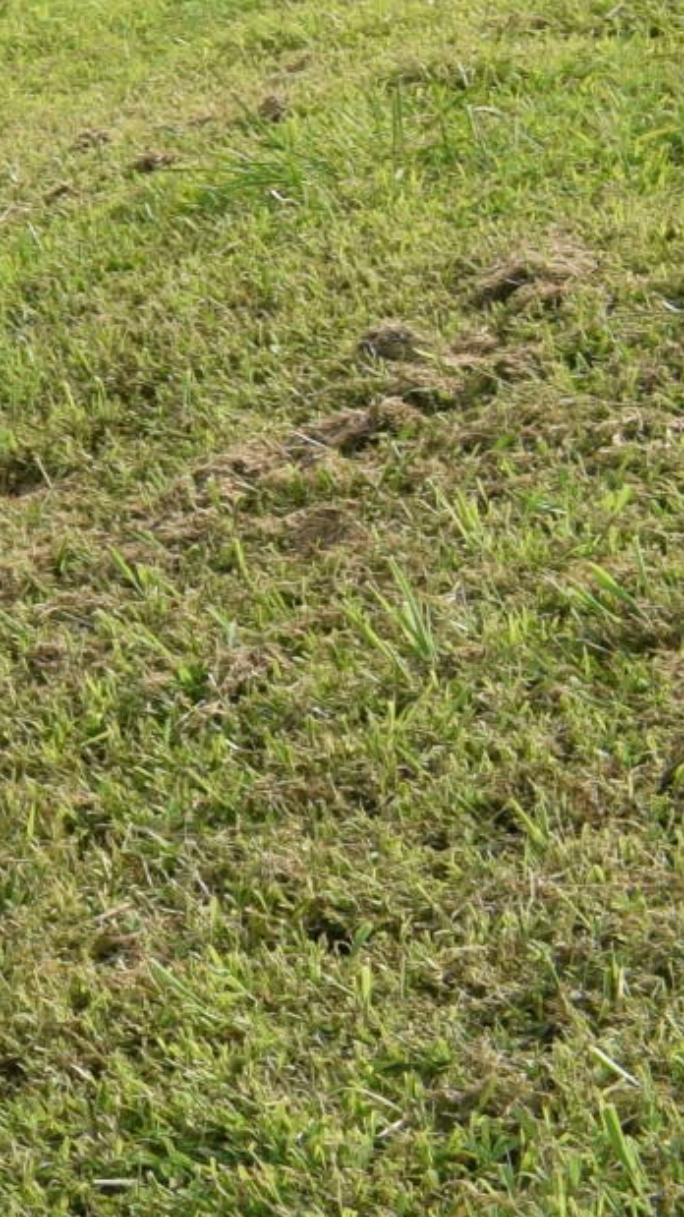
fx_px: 4419
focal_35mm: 137
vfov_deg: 15.3
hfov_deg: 7.1
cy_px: -47
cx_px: -1901
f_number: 9
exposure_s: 1/320
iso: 200
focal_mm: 18
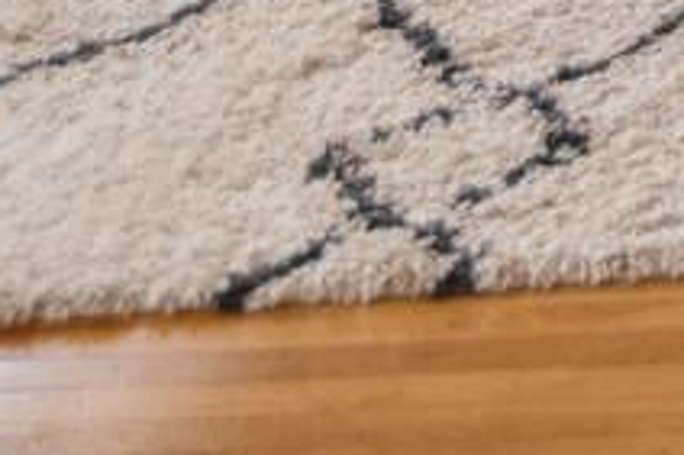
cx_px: 1926
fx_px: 2297
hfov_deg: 11.6
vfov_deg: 8.2
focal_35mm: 121
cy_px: -1197
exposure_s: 1/100
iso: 320
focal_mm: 16
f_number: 9
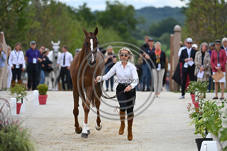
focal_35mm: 310
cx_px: 114
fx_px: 1955
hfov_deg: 6.6
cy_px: 76
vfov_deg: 4.4
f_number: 5.6
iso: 500
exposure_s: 1/1600
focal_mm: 310
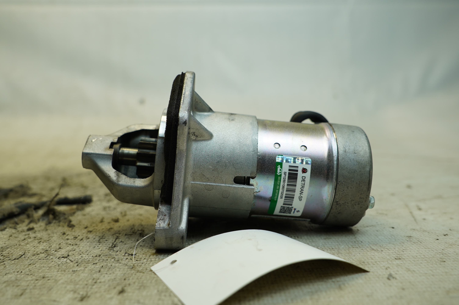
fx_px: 420
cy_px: 152
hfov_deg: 57.3
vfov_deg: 39.9
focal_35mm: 33
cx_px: 230
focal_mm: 22
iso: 100
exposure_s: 1/60
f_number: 4
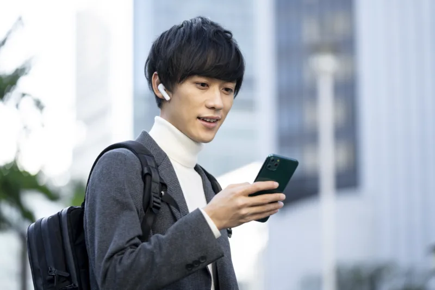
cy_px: 145
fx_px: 1413
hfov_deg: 17.5
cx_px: 218
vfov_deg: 11.7
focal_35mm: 117
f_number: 2.8
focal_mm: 117
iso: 160
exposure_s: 1/250
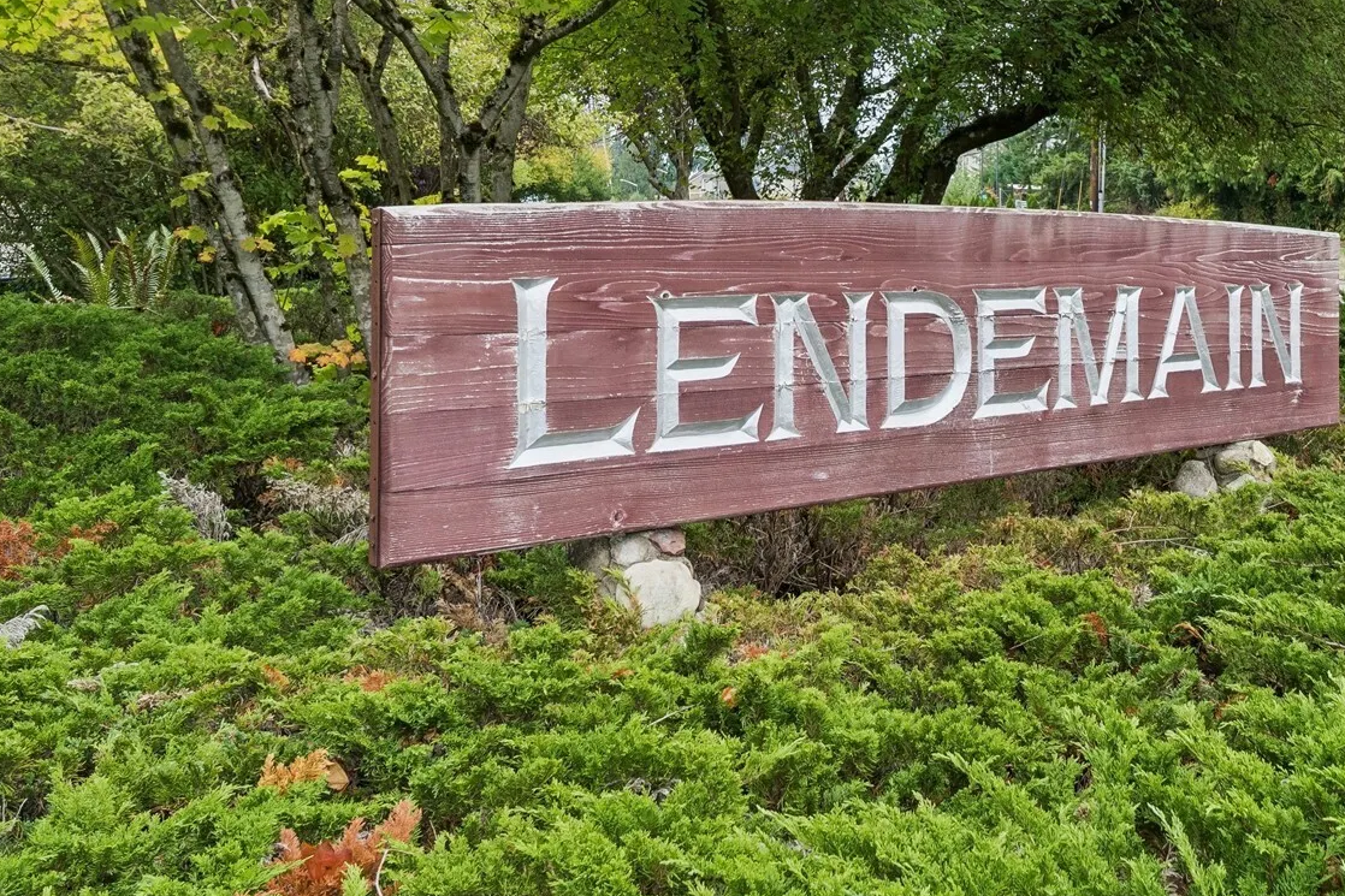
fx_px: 1574
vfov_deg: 31.5
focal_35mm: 42
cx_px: 992
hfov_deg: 44.9
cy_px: 299
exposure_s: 1/30
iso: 320
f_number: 9
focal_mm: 18.5
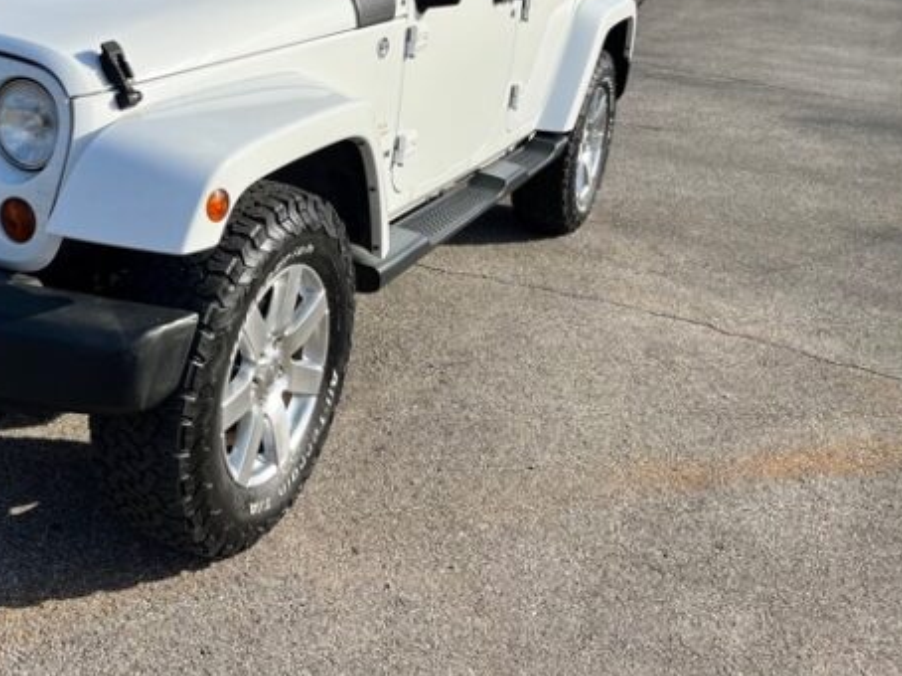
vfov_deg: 31.9
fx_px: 1146
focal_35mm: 44
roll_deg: +1.0
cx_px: 197
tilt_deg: -14.6
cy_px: 127
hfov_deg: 41.4
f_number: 1.6
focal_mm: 5.1
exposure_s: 1/2967
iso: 50
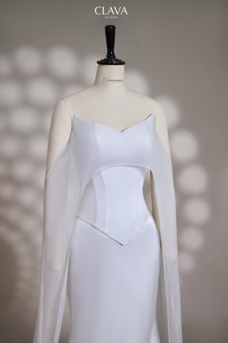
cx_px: 113
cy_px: 173
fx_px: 485
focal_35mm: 51
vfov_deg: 38.9
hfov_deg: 26.5
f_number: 2.8
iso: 250
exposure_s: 1/200
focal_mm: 50
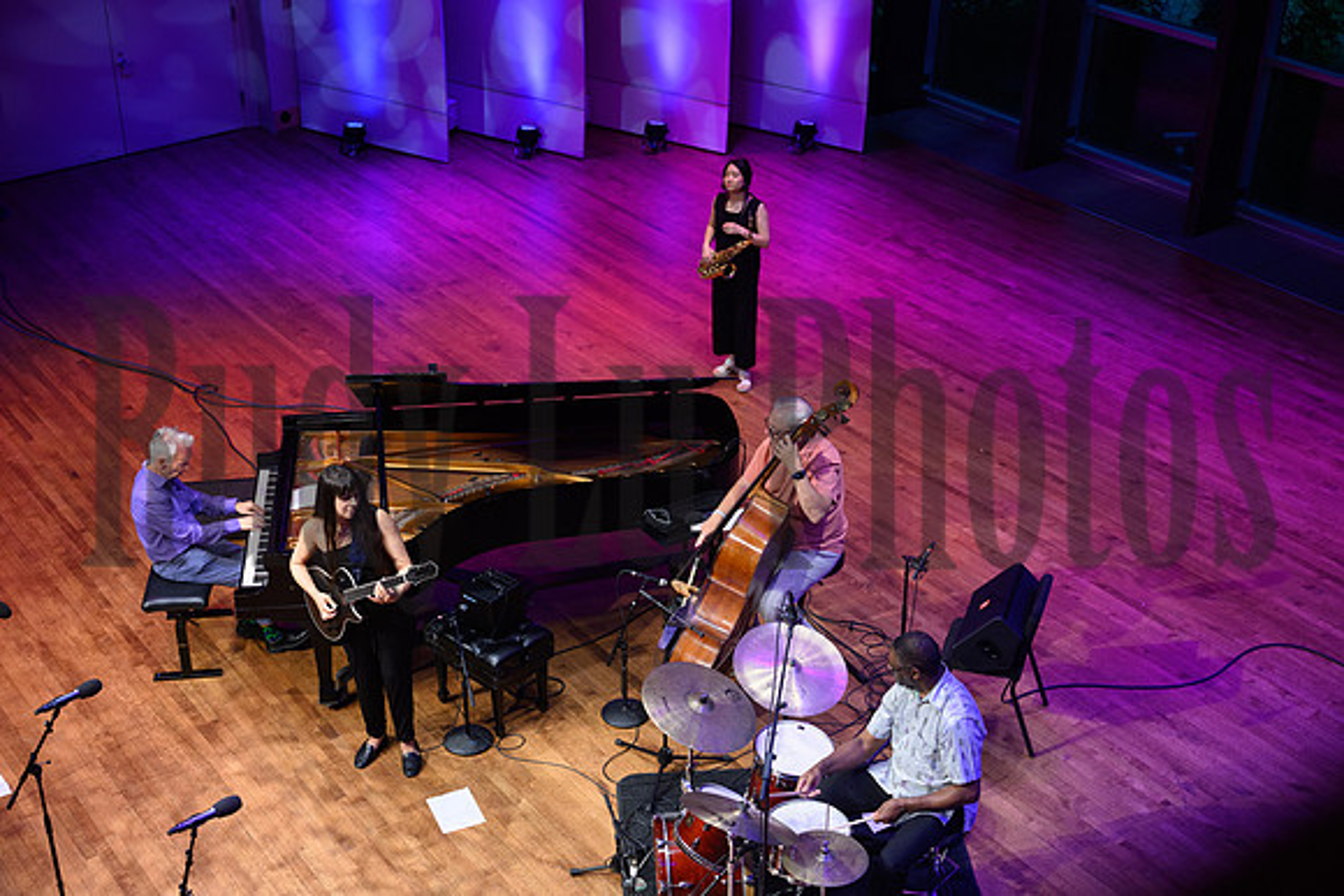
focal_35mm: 49
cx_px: 672
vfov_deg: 27.5
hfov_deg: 40.3
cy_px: 448
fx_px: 1830
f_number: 4
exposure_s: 1/320
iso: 1600
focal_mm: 49
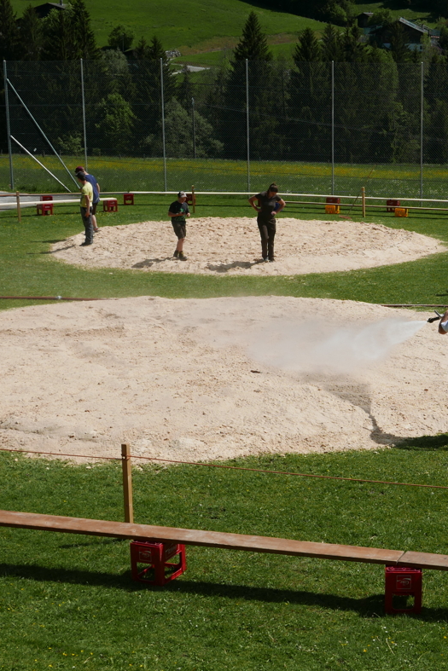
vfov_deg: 28.8
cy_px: 333
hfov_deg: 18.9
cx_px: 457
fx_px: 1306
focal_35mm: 70
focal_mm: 20.6
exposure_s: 1/1300
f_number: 5.6
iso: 200
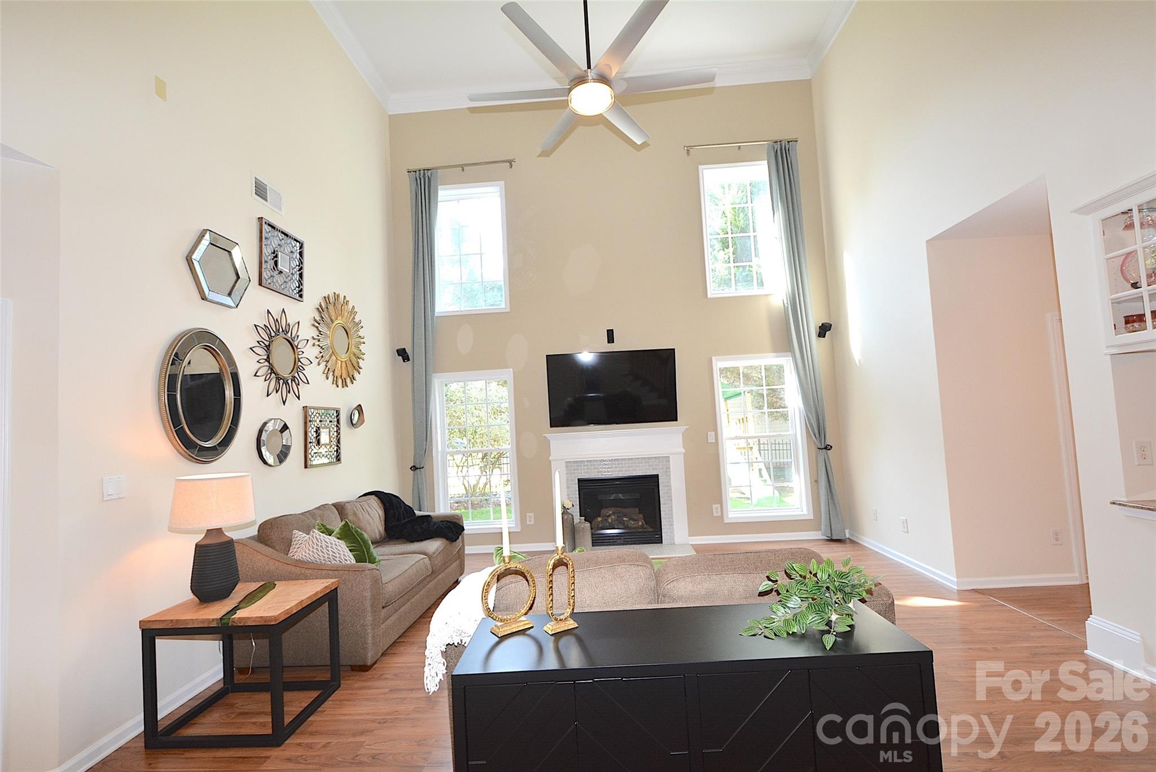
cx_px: 578
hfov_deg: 100.4
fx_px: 482
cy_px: 386
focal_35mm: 15
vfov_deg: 77.4
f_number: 6.3
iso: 500
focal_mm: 10
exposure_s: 1/60
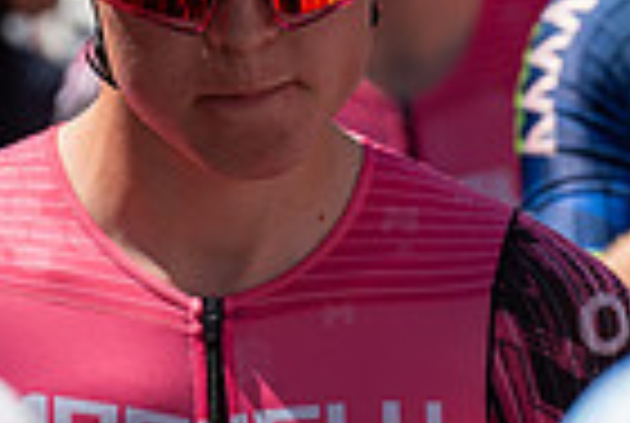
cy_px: 187
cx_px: 68
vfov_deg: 2.4
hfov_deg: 3.6
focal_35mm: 567
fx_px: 9944
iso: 100
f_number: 4
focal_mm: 137
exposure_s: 1/1000
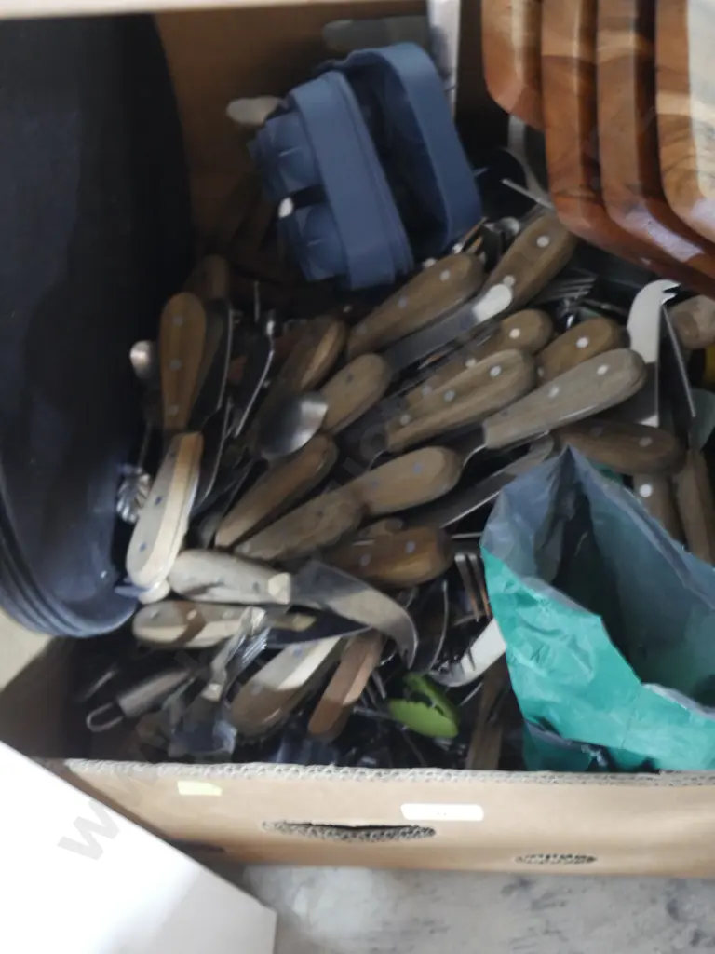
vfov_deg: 35.5
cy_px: 477
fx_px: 1487
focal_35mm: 54
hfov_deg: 27.0
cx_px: 358
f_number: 5.3
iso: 3200
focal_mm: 27
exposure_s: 1/8
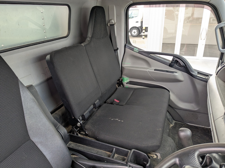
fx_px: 175
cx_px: 112
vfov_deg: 51.4
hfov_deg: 65.3
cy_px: 84
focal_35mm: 27
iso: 46
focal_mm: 4.38
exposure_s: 1/120
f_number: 1.73
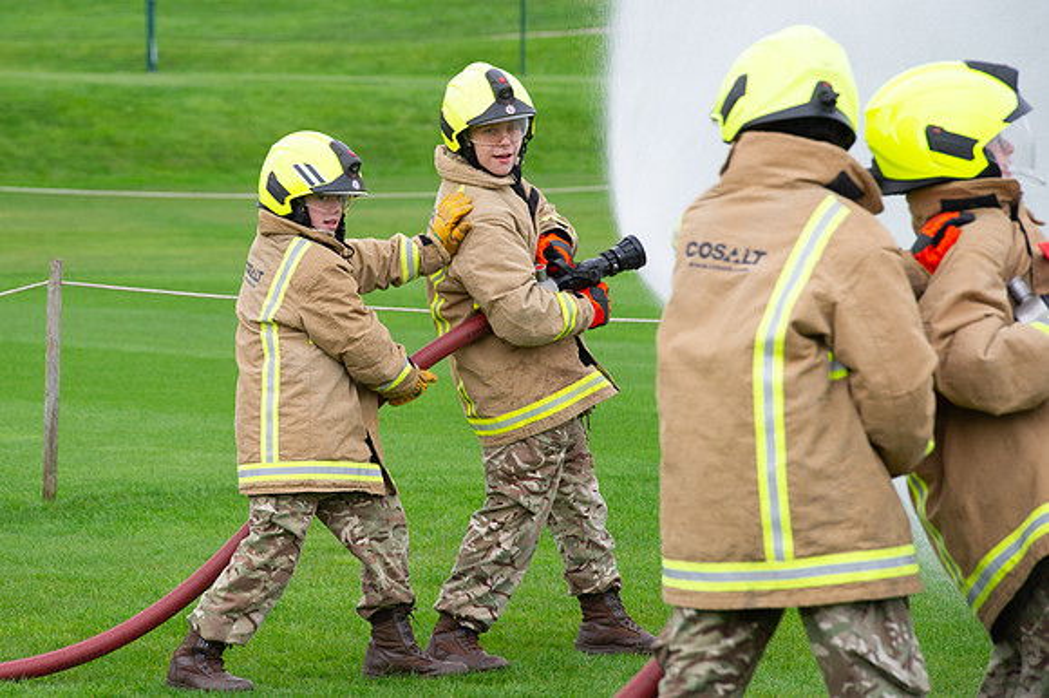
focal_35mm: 237
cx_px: 421
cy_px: 295
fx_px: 6910
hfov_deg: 8.7
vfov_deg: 5.8
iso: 450
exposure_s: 1/250
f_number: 7.1
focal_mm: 195
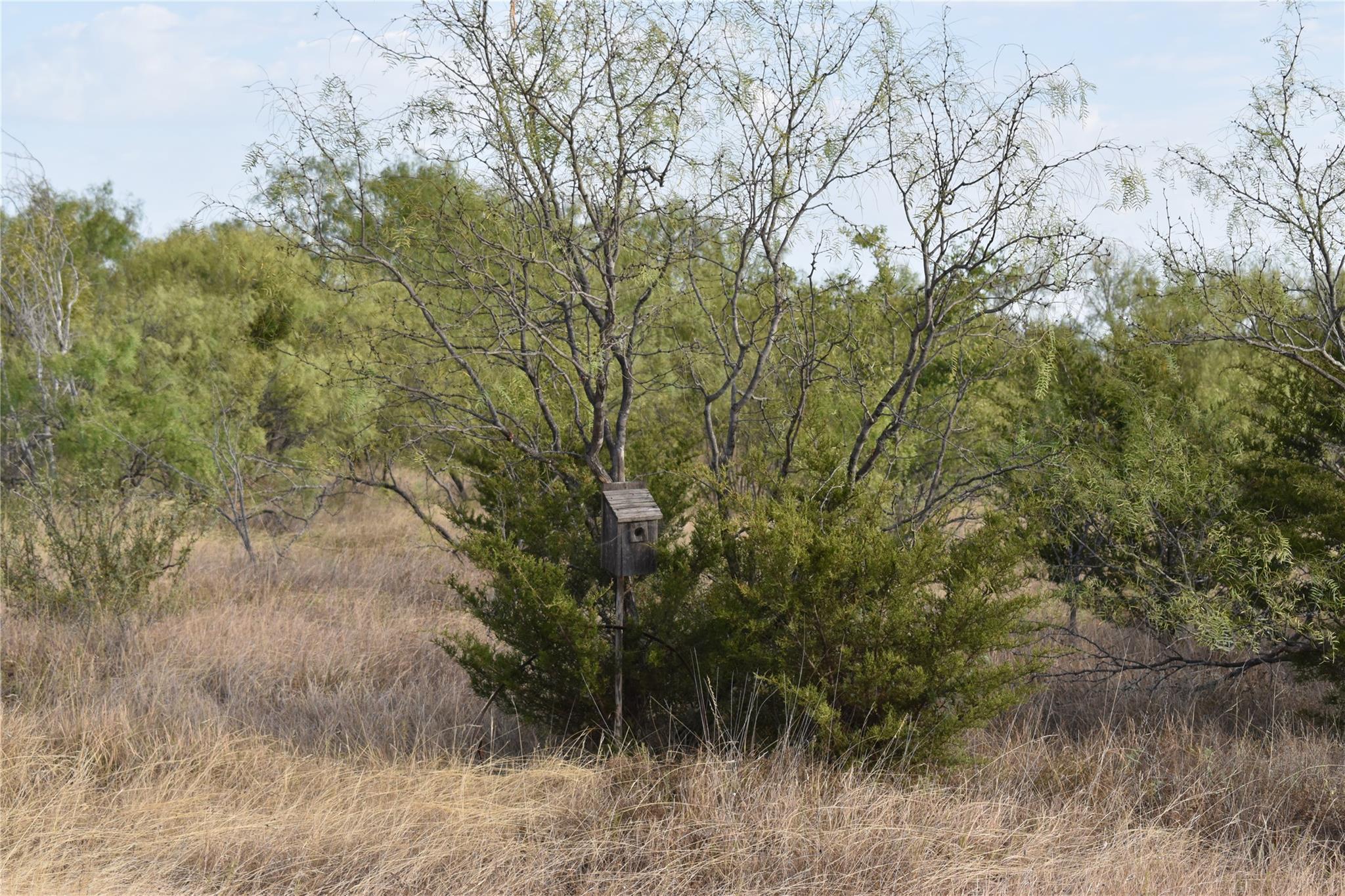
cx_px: 672
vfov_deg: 16.6
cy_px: 448
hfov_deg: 24.6
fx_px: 3082
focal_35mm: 82
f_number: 7.1
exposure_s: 1/250
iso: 200
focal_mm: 55
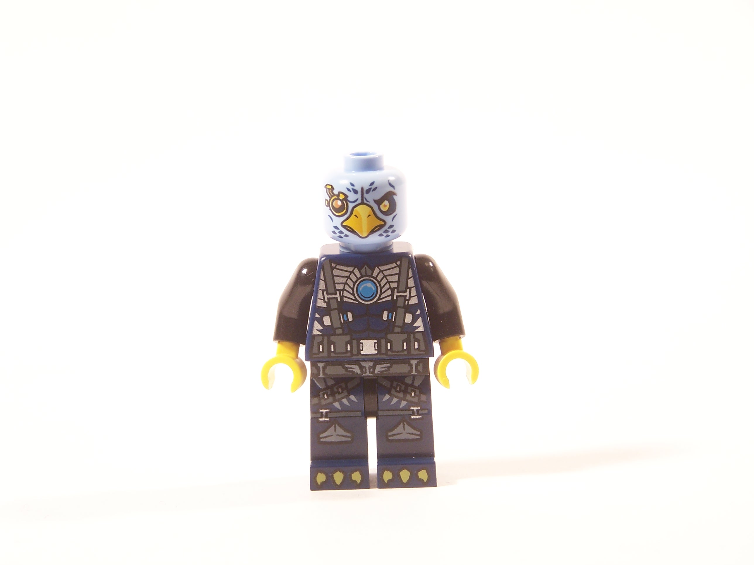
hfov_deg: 18.7
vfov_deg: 14.1
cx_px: 377
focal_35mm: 105
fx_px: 2287
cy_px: 282
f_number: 3.2
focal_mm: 17.5
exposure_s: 1/10
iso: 100
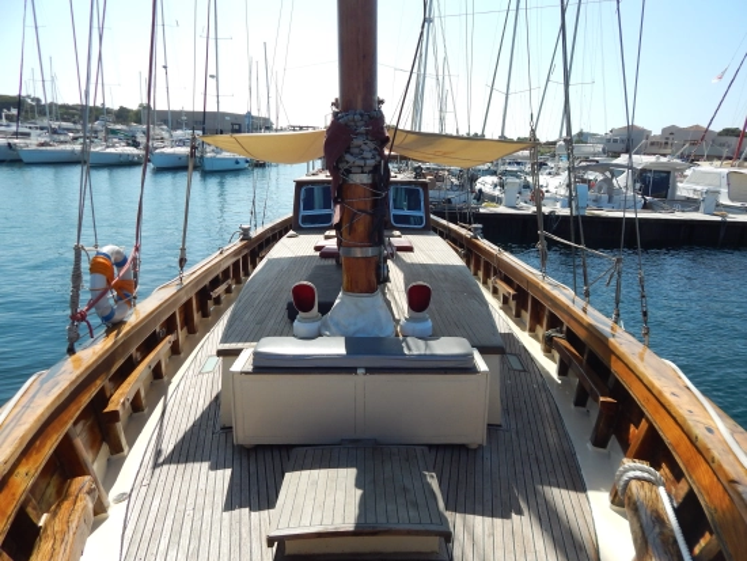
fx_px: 497
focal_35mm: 23
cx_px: 374
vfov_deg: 58.9
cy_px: 280
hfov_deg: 73.9
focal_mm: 4
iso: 125
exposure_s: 1/640
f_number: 6
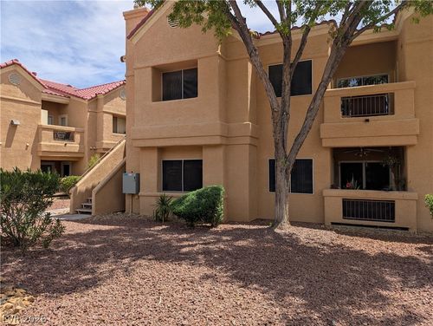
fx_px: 300
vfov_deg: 56.9
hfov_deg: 71.5
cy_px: 163
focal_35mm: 24
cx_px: 216
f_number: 1.85
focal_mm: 6.81
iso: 45
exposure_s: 1/2632
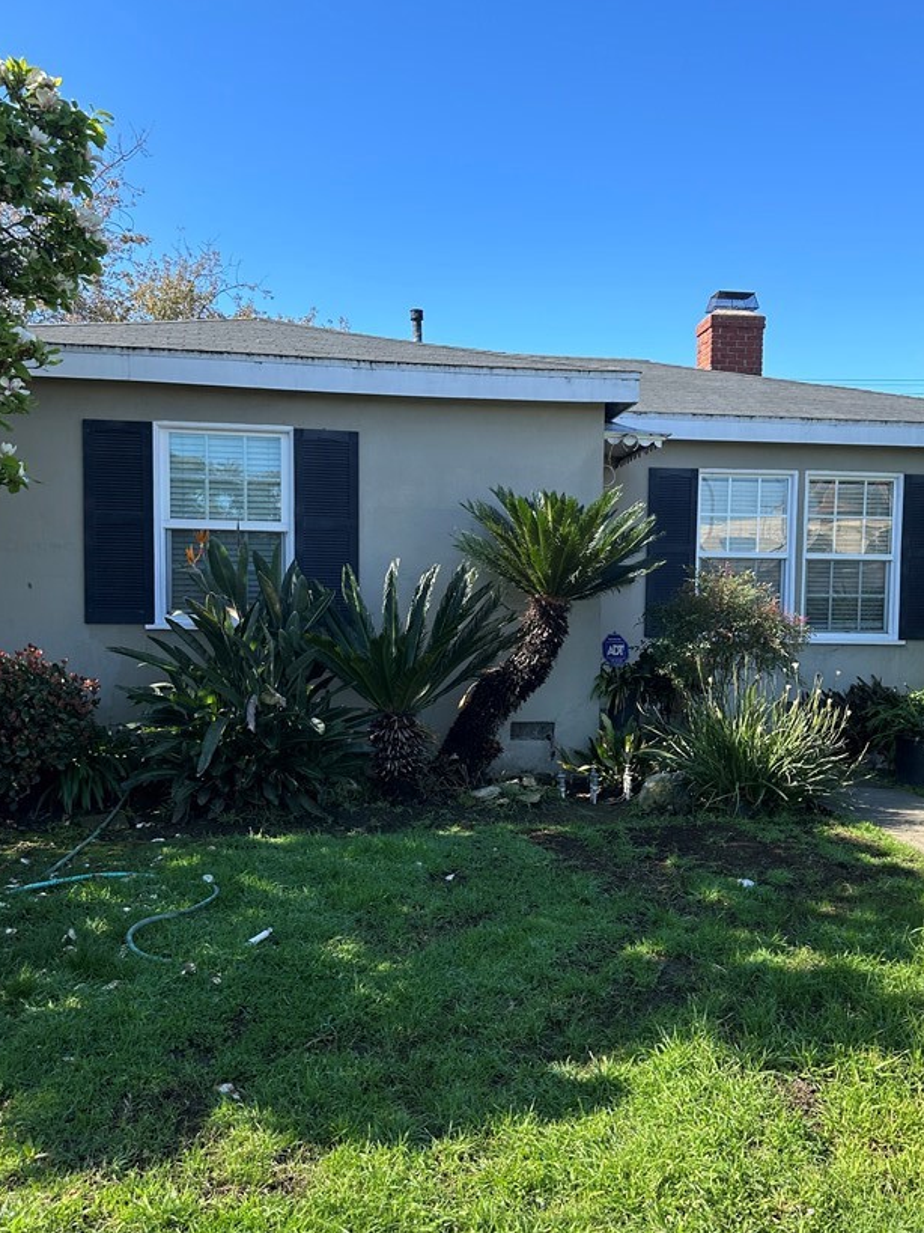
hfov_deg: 46.7
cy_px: 661
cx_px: 522
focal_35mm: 30
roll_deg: +1.1
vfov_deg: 59.9
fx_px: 1068
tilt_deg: +0.3
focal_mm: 6.86
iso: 80
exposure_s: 1/1779
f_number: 1.78
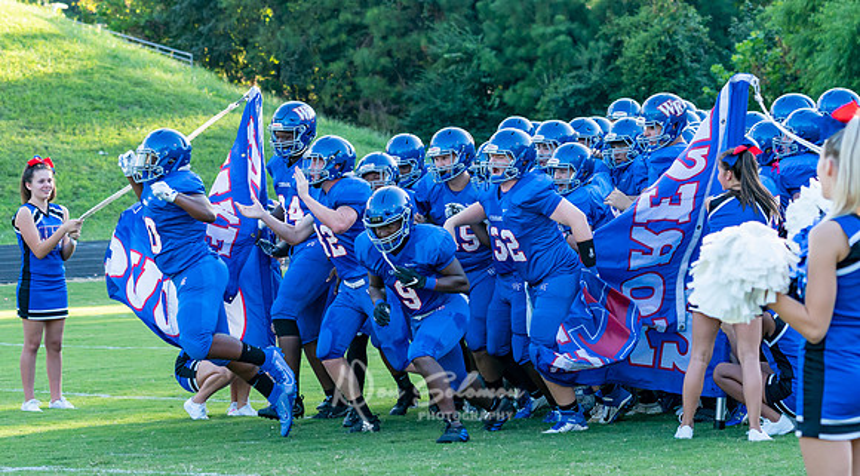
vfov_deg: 7.9
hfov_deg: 14.1
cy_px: 206
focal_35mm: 153
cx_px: 461
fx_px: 3465
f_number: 5.6
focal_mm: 100
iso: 1000
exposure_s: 1/640
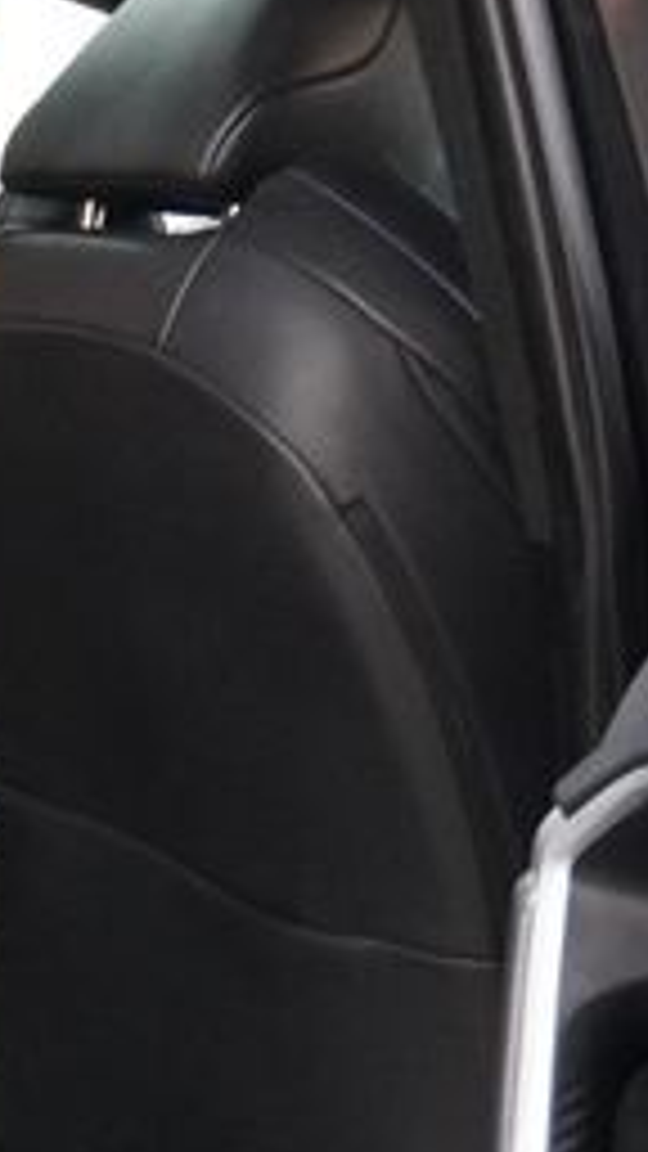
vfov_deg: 25.8
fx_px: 2514
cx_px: -716
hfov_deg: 12.6
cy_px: 598
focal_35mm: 82
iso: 6400
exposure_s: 1/30
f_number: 4
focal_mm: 21
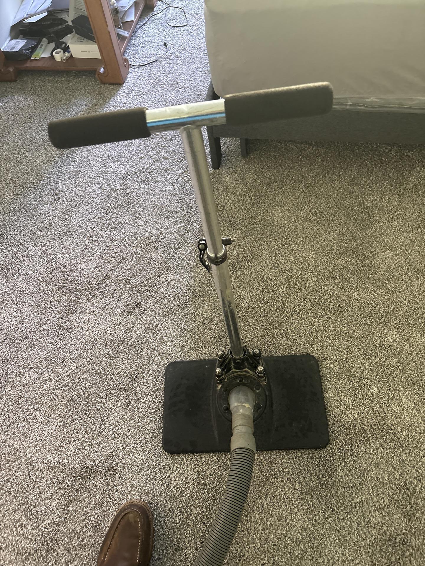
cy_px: 283
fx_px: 426
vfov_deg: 67.3
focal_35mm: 26
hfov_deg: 53.1
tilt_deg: -57.5
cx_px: 212
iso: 500
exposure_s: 1/40
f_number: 1.6
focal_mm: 5.96
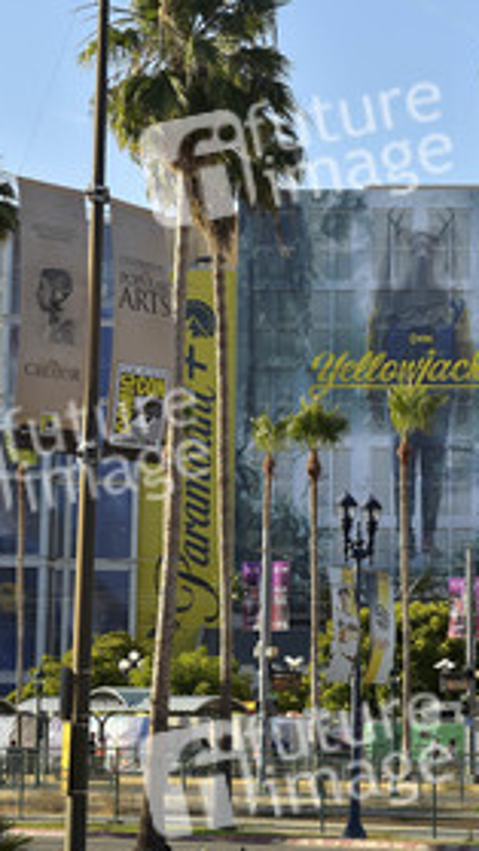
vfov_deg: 20.3
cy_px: 308
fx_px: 2370
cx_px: 386
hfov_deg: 11.5
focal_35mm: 105
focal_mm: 70
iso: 160
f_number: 10
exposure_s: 1/250
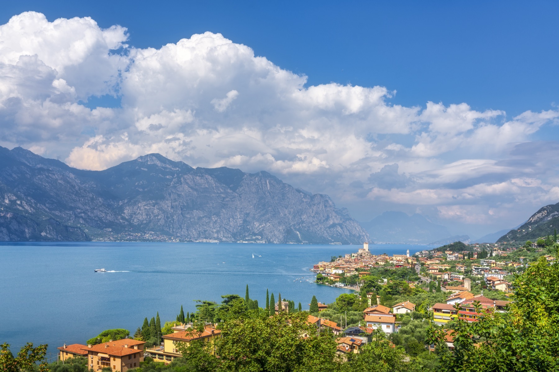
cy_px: 186
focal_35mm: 33
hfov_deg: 57.2
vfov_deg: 40.0
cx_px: 280
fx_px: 512
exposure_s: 1/400
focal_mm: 33
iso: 100
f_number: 9
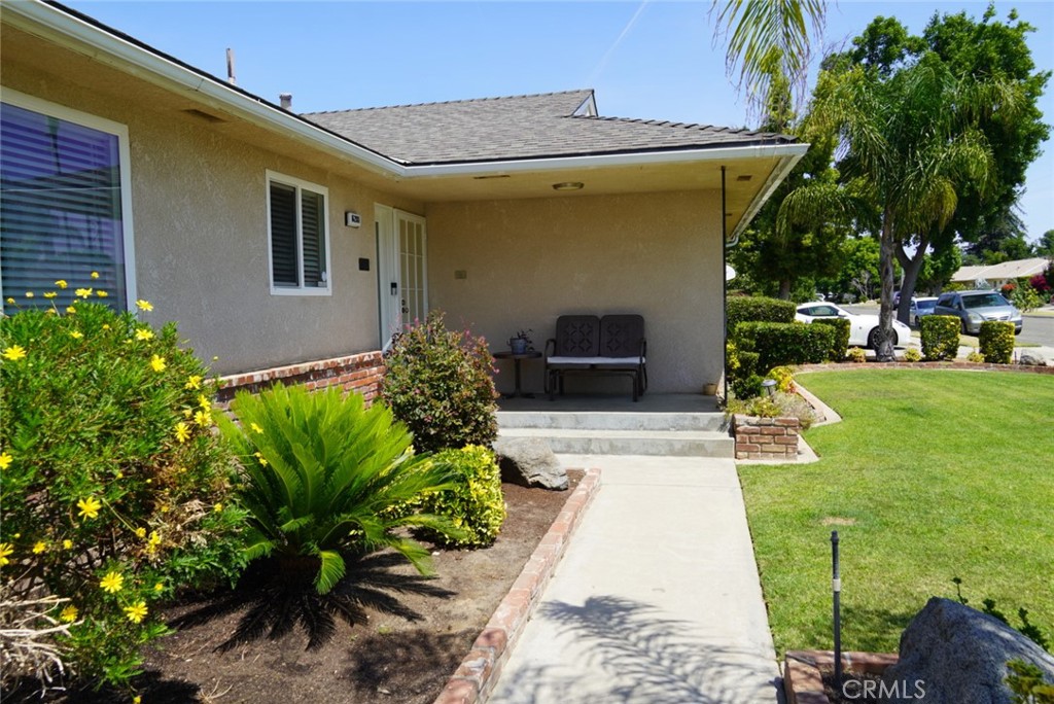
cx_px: 527
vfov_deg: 48.0
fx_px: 791
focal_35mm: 27
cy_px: 352
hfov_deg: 67.4
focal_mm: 18
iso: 100
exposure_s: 1/125
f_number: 9
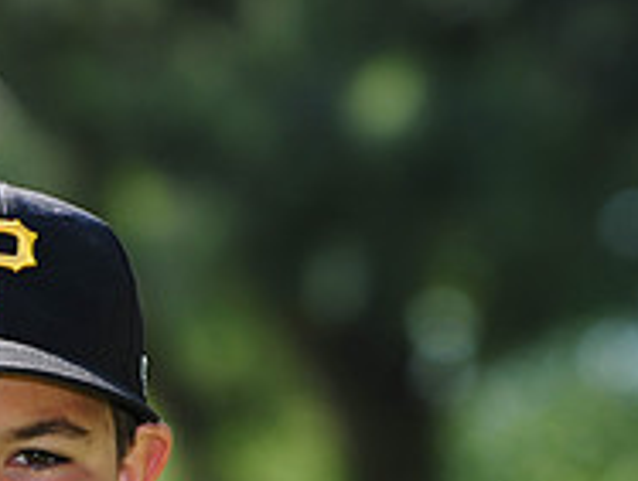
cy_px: 594
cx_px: -44
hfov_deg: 4.3
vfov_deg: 3.2
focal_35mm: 461
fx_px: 8513
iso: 200
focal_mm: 155
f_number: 5
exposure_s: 1/400
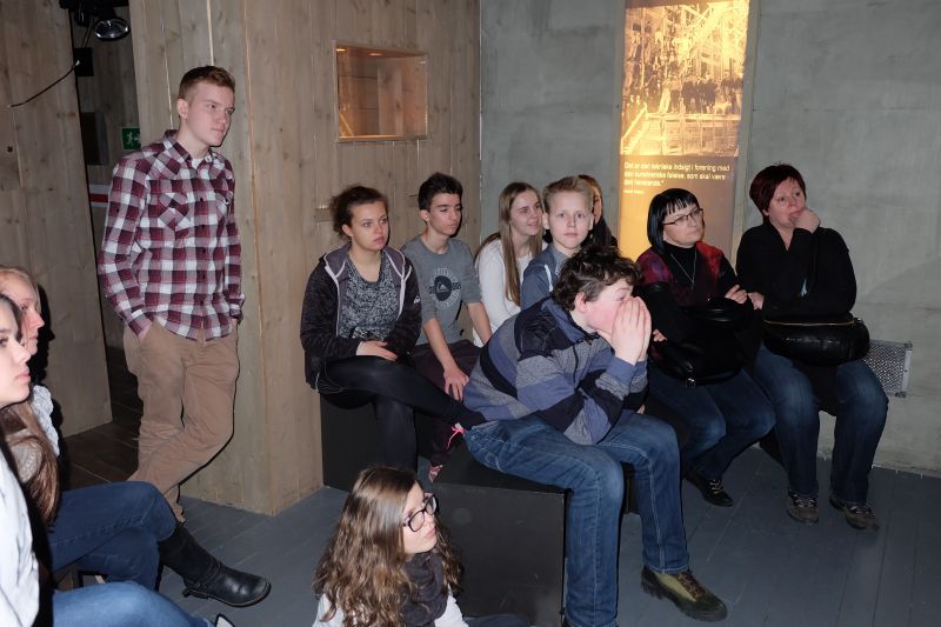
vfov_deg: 41.1
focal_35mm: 32
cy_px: 314
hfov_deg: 58.7
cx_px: 470
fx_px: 836
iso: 800
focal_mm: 21.1
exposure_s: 1/30
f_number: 4
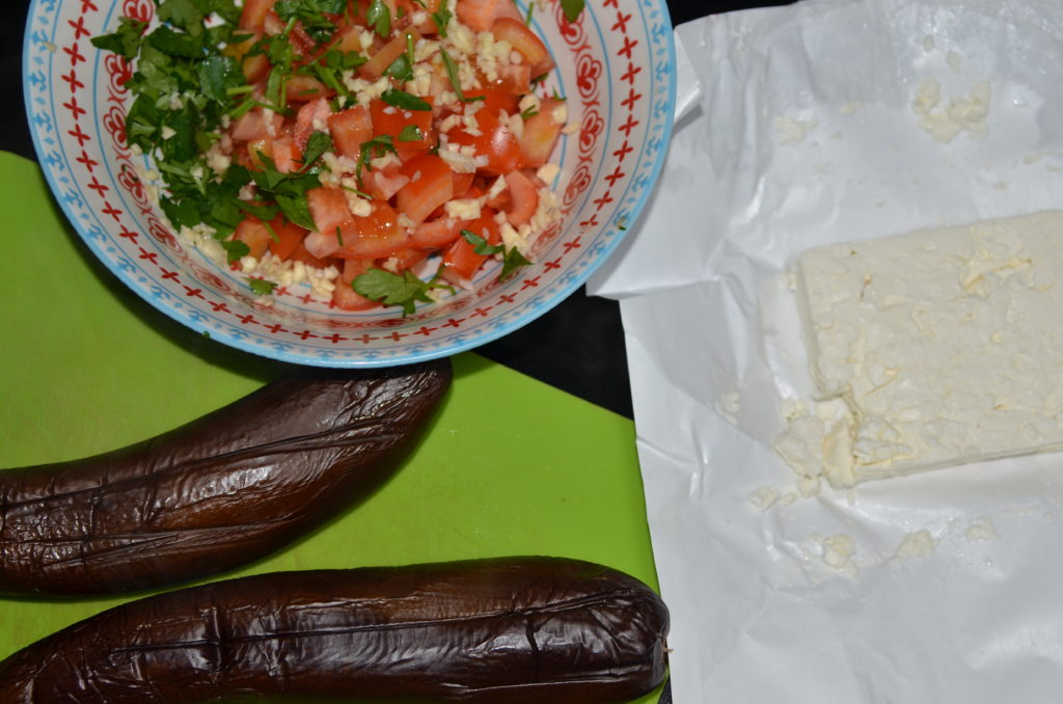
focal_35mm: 75
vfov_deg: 18.1
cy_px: 352
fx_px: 2210
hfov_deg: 27.0
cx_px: 532
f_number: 4
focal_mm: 50
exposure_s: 1/60
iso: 160
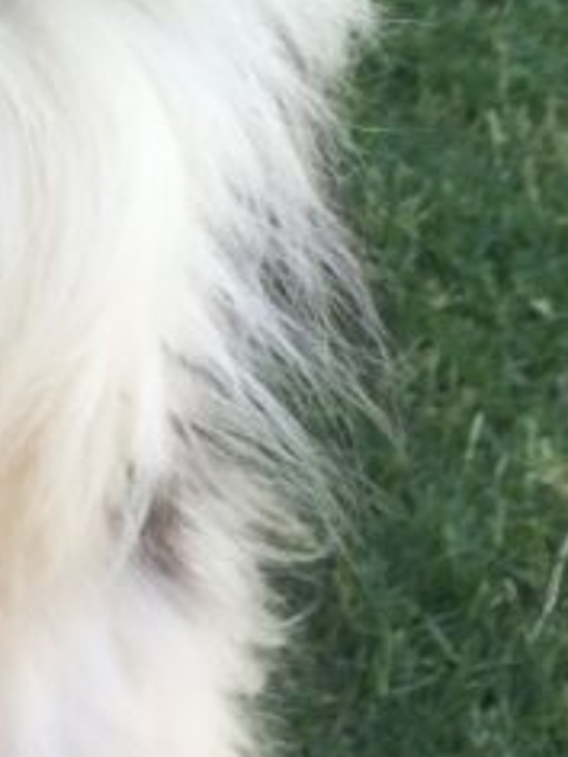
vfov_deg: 14.5
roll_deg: +0.0
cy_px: -388
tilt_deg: -27.1
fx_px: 2757
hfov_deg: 11.3
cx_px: -254
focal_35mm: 126
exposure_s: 1/146
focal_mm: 4.15
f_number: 2.2
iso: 32
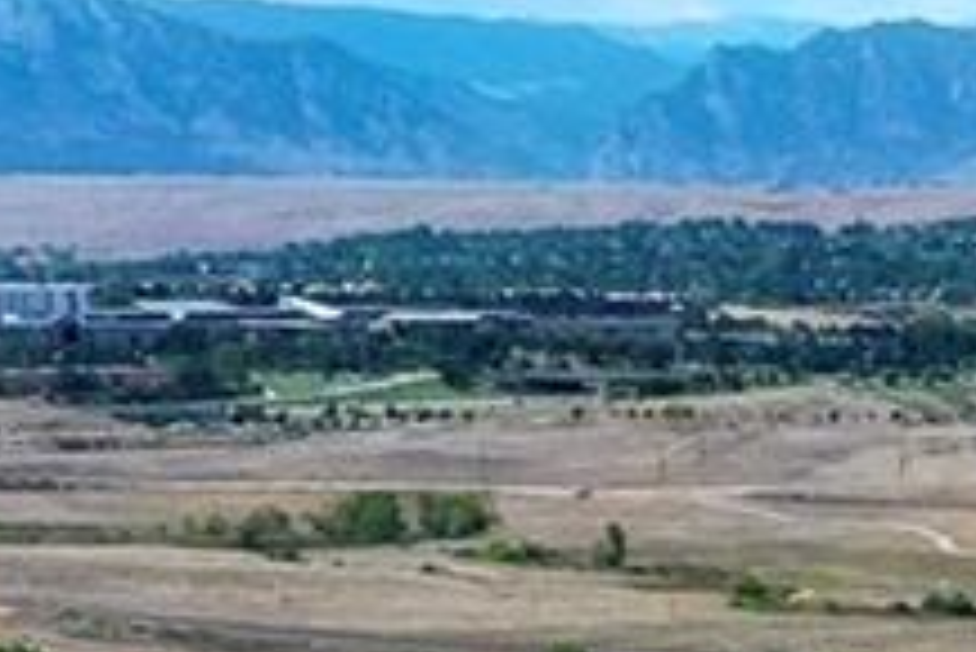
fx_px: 5588
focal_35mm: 206
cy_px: 1740
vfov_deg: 6.3
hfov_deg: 9.6
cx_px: 1534
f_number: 6.3
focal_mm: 10.26
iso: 100
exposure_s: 1/640
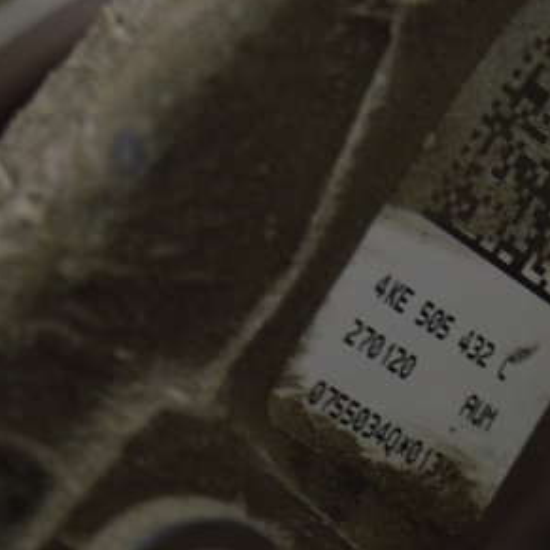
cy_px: 273
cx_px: 537
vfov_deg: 11.4
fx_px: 2767
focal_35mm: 154
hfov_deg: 11.3
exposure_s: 1/25
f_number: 5.6
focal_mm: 55
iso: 400
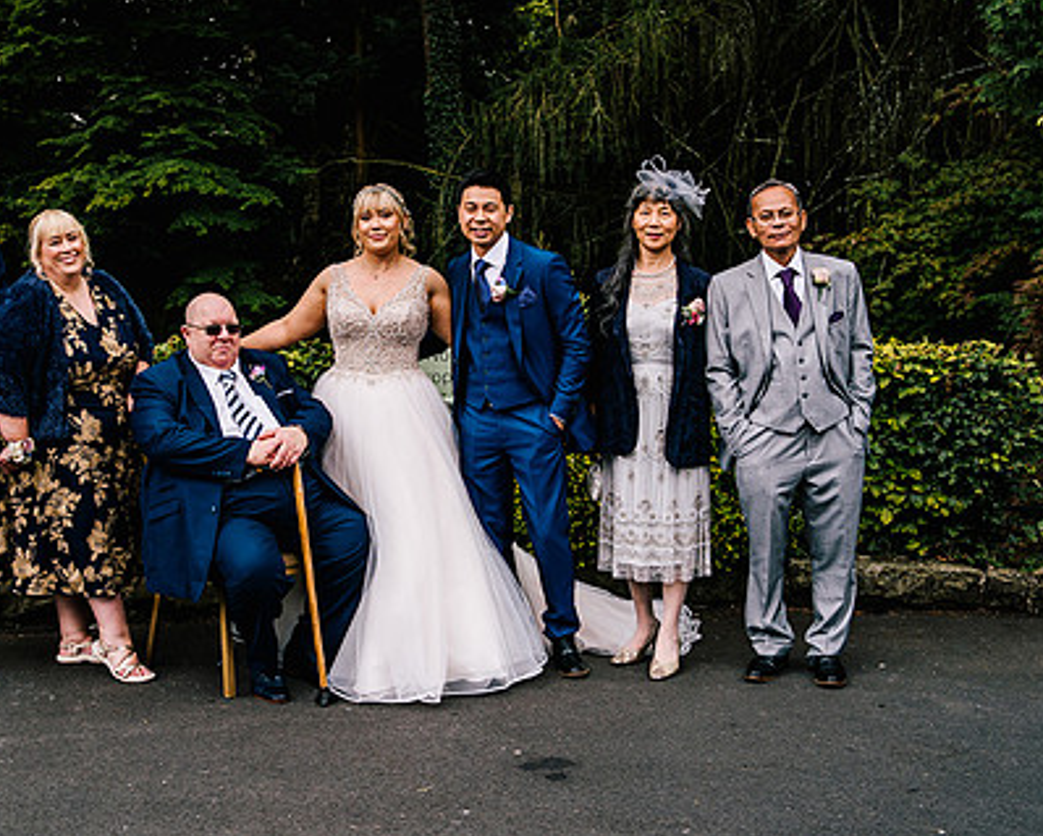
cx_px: 385
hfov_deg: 37.8
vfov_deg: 30.8
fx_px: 1514
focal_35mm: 49
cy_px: 334
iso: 200
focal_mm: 35
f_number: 3.5
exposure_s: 1/500
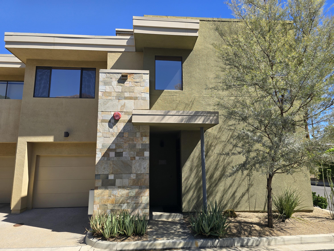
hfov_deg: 73.9
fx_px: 222
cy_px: 126
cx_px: 167
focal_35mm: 23
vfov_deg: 58.9
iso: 12
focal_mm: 6.3
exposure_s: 1/466
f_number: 1.7
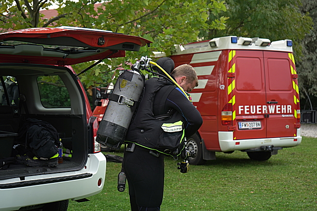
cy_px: 106
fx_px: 616
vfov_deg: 19.5
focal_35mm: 70
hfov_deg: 28.8
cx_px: 158
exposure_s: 1/250
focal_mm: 70
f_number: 5.6
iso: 200
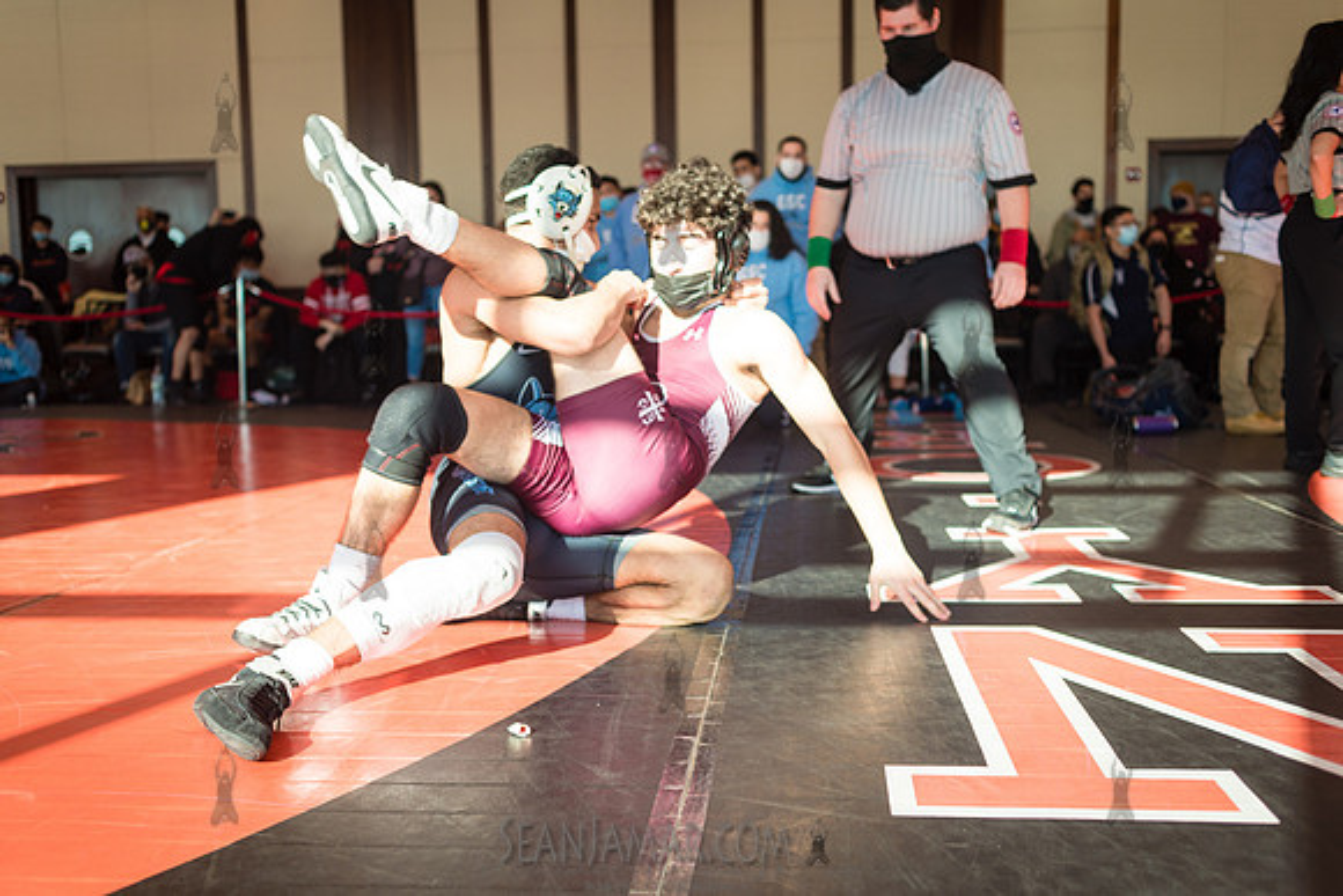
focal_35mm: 35
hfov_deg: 54.4
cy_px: 448
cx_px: 672
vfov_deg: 37.9
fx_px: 1306
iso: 400
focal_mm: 35
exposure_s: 1/400
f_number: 3.5
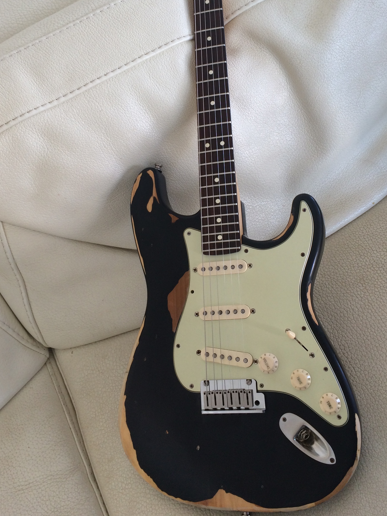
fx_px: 596
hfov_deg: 36.0
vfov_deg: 46.3
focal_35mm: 40
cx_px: 198
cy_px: 185
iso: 50
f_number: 2.2
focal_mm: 4.15
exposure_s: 1/50
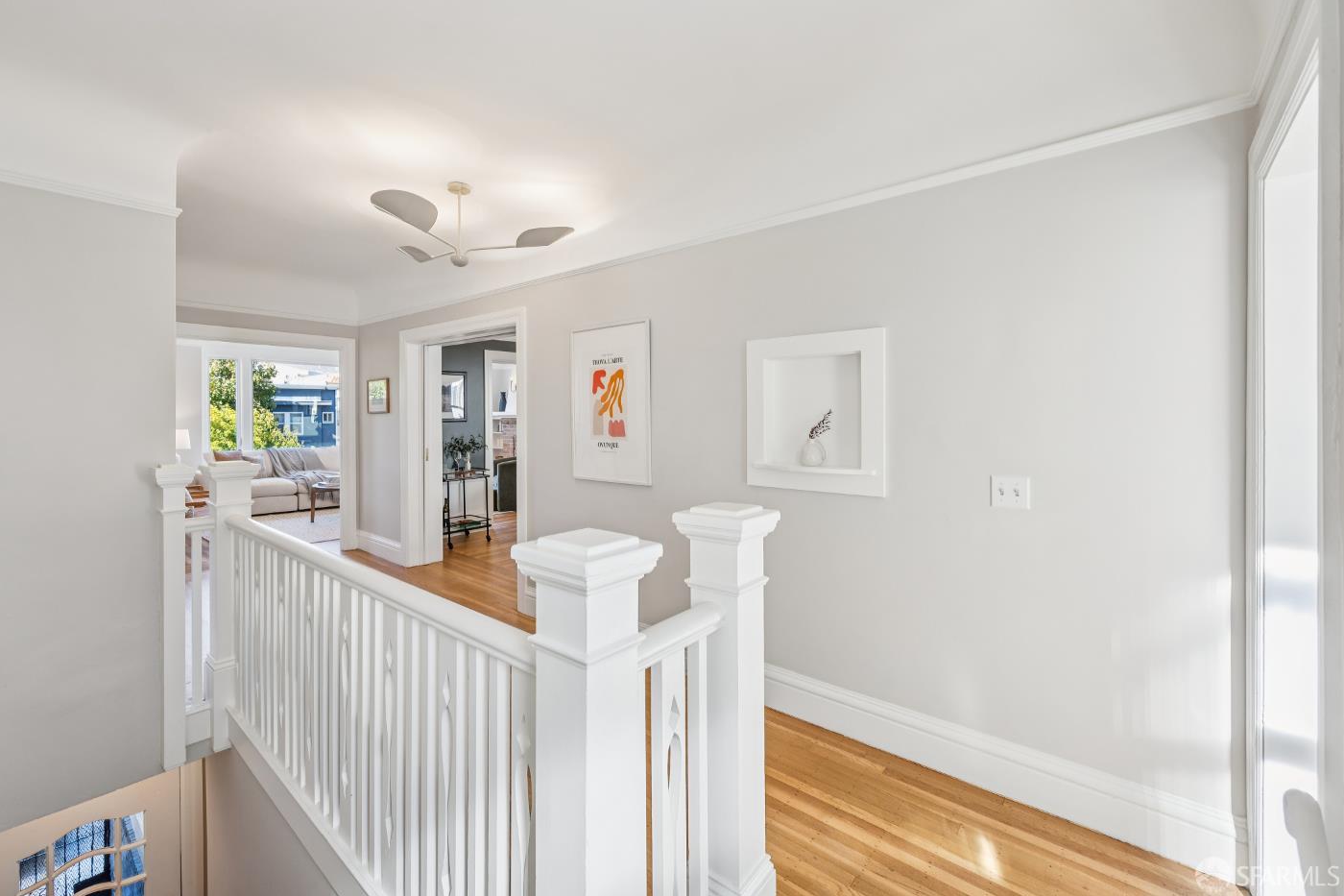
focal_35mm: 15
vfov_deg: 77.2
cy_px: 417
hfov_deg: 100.2
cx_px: 627
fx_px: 560
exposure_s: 1/15
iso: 140
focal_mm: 14
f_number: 6.3
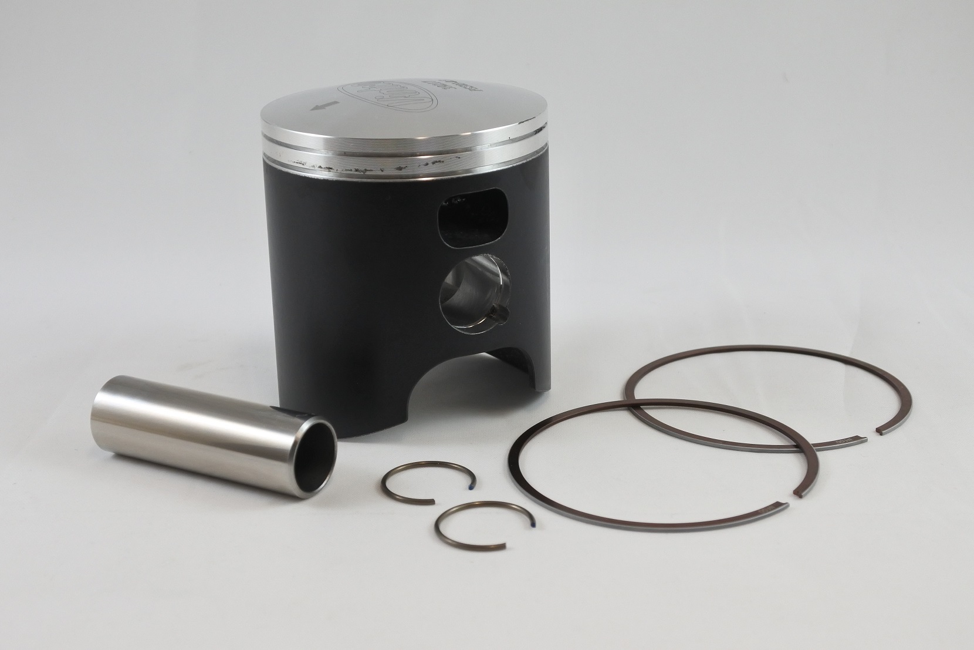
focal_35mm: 44
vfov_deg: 30.5
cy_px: 325
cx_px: 487
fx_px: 1190
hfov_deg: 44.5
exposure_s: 1/160
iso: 400
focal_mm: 16.5
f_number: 4.5
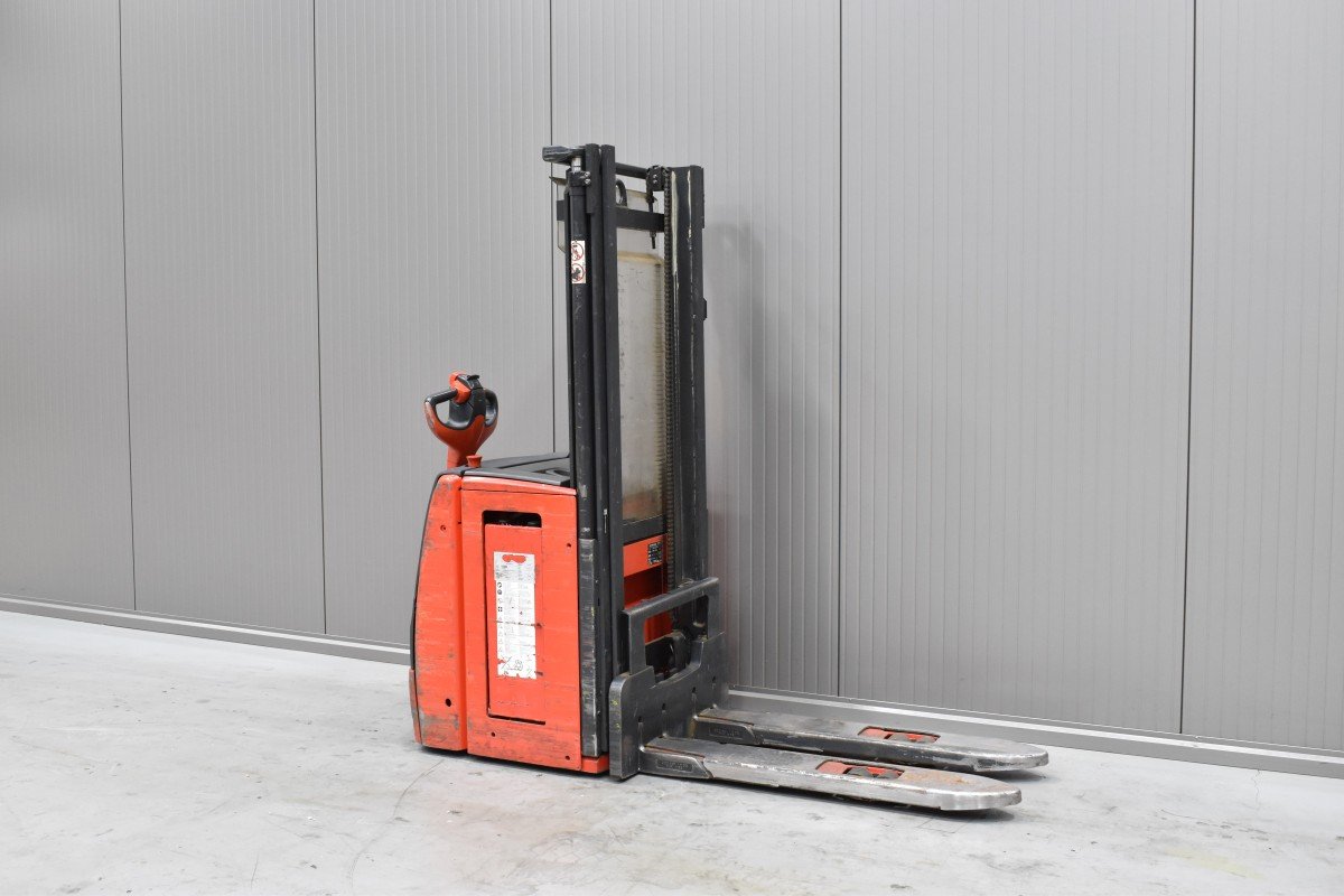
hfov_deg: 53.1
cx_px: 672
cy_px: 448
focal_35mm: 36
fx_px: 1344
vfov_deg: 36.9
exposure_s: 1/15
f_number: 7.1
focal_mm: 24
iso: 1250
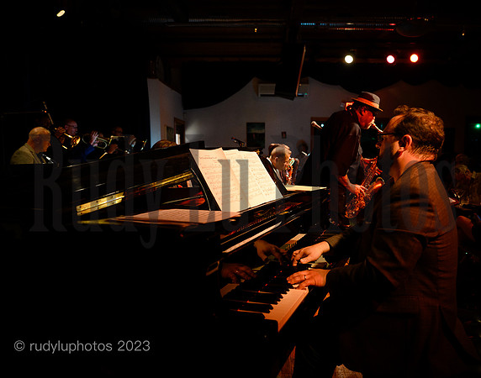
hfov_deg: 64.4
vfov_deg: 53.1
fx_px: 379
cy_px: 189
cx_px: 284
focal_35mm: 27
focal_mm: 24
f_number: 2.8
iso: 3200
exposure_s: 1/50
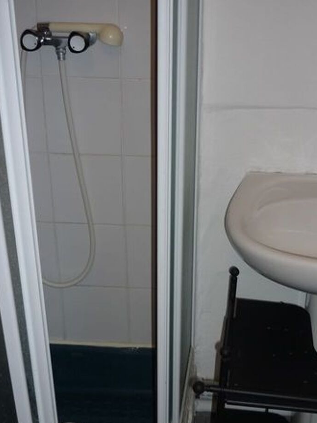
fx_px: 586
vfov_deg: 39.4
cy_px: 261
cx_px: 227
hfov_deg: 29.9
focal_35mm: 48
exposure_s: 1/30
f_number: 2.8
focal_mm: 5.5
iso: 100
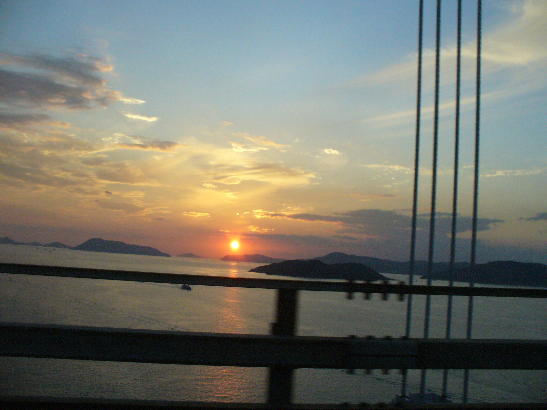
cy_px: 205
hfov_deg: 50.1
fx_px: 585
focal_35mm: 37
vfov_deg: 38.7
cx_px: 274
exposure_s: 1/500
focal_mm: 6.1
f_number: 5.6
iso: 400
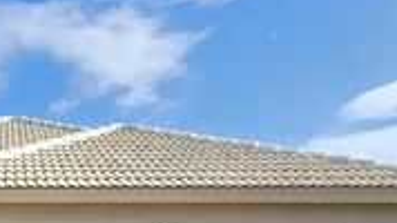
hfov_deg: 35.4
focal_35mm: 51
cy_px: 259
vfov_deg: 21.9
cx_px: -27
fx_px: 537
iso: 50
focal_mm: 2.2
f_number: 2.2
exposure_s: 1/1225
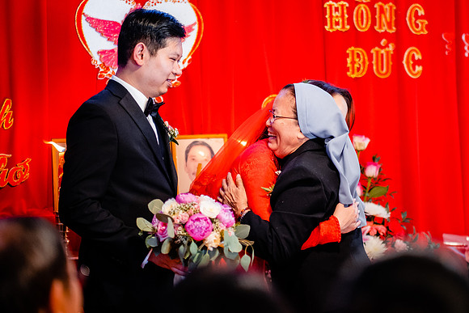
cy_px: 163
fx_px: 1348
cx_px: 289
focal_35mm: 103
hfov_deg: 19.7
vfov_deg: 13.2
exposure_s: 1/160
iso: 800
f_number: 1.2
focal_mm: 56
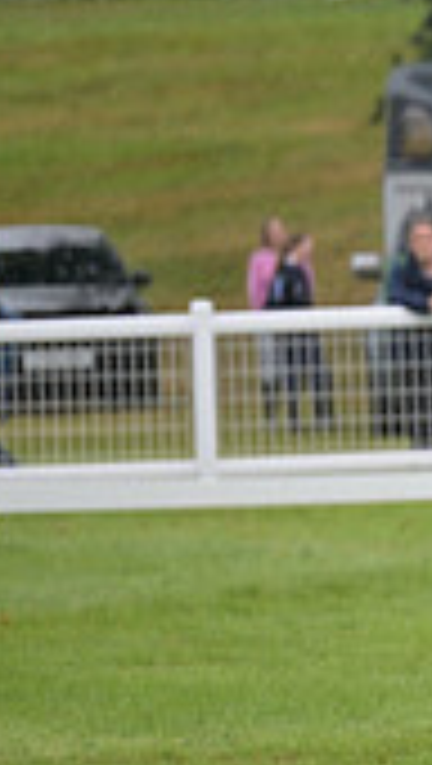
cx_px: 1242
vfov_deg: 3.0
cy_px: 241
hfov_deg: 1.7
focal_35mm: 714
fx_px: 14497
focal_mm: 200
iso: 500
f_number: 3.2
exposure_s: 1/1250
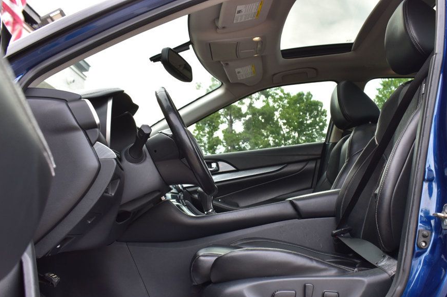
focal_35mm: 39
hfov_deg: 49.3
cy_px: 175
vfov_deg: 34.1
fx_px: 484
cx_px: 263
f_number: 7.1
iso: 400
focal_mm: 22
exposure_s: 1/40
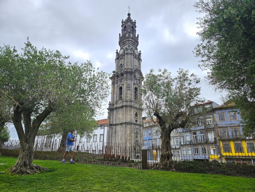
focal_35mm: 23
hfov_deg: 73.9
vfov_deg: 58.9
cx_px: 128
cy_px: 96
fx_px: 169
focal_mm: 5.4
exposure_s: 1/2503
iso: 25
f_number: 1.8
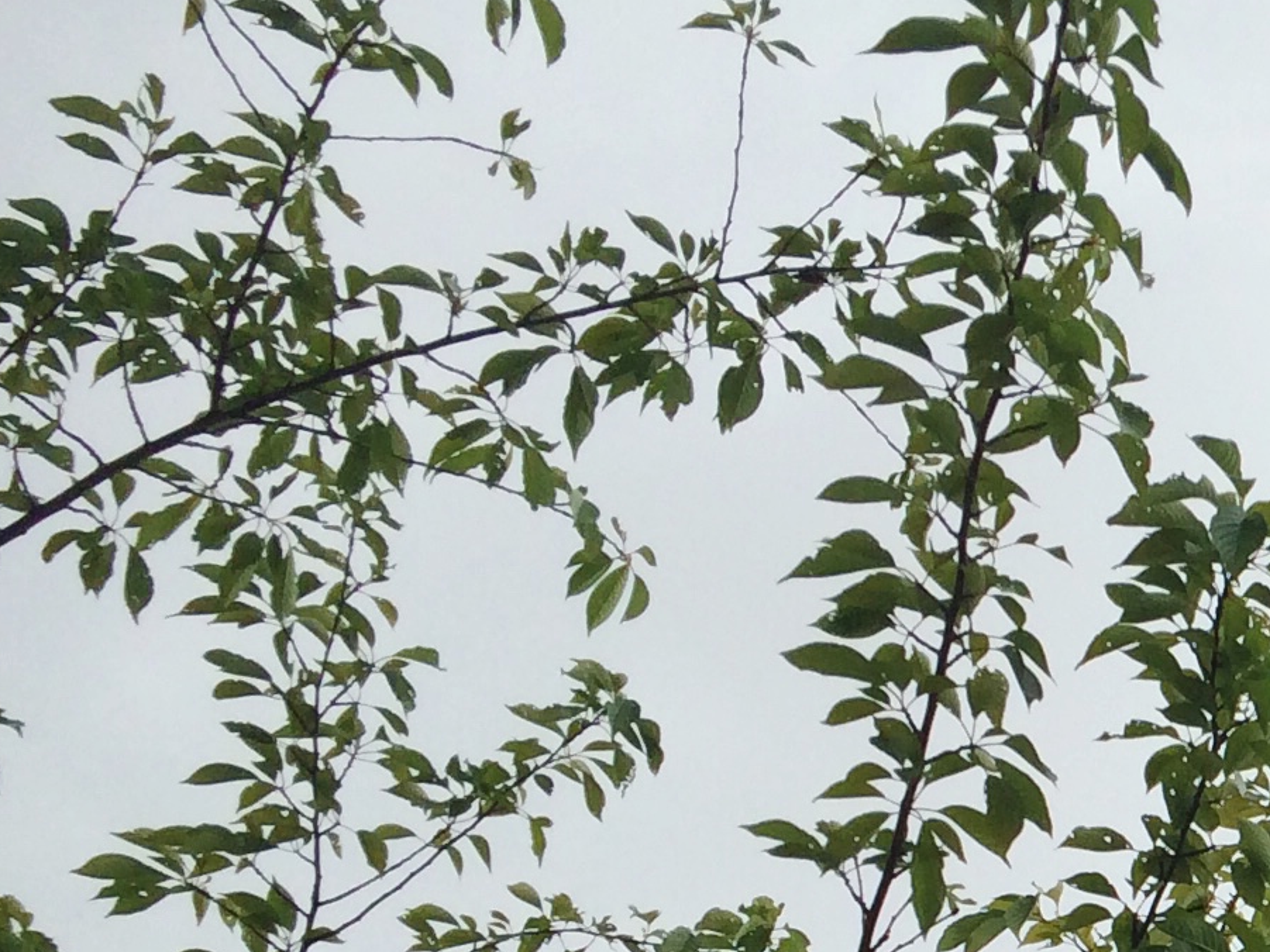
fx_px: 3853
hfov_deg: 16.0
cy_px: 1284
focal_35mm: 105
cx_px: 2245
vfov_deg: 13.5
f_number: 2.2
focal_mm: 4.15
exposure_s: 1/746
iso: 32
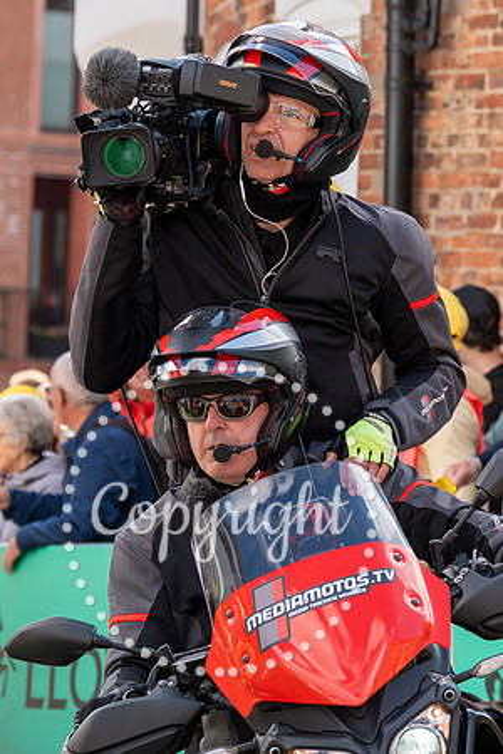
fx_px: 5656
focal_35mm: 270
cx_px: 268
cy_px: 89
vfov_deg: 7.6
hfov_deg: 5.1
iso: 400
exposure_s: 1/1000
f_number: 5
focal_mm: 102
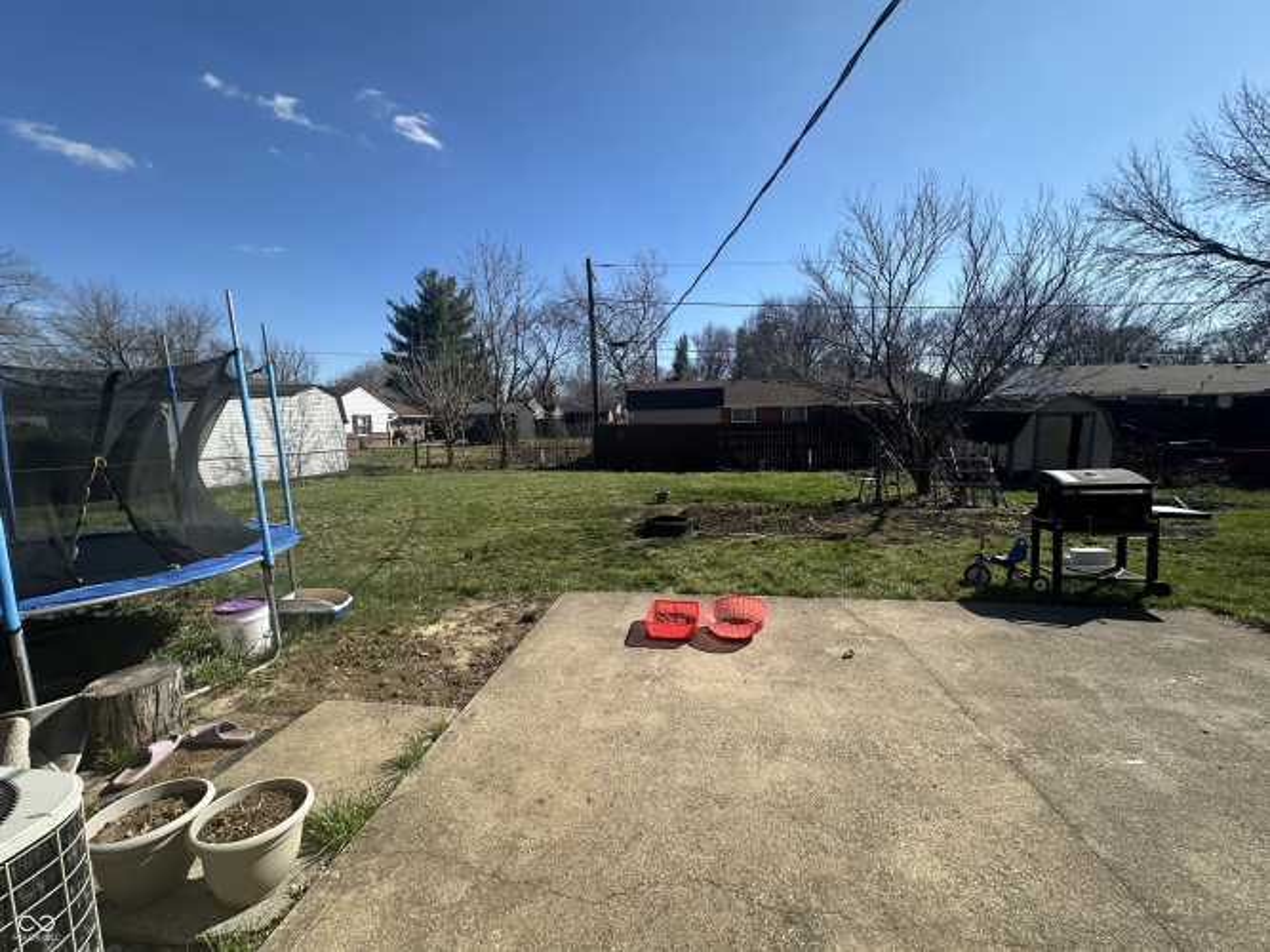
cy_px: 476
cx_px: 635
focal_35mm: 14
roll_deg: +0.7
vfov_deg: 85.7
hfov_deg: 102.1
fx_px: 514
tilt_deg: -5.7
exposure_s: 1/1416
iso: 40
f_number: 2.2
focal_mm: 2.22
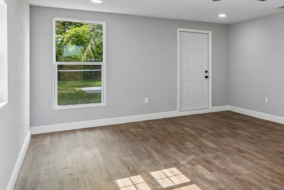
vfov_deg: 41.7
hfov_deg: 50.3
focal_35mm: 31
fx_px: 245
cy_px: 63
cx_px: 276
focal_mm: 10
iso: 100
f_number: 7.1
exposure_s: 1/5
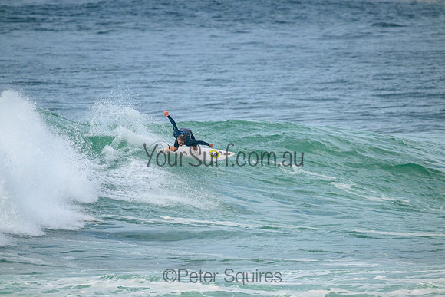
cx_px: 222
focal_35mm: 700
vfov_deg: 2.0
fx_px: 8654
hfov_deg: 2.9
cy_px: 148
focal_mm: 700
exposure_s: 1/2500
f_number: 11
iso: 1100
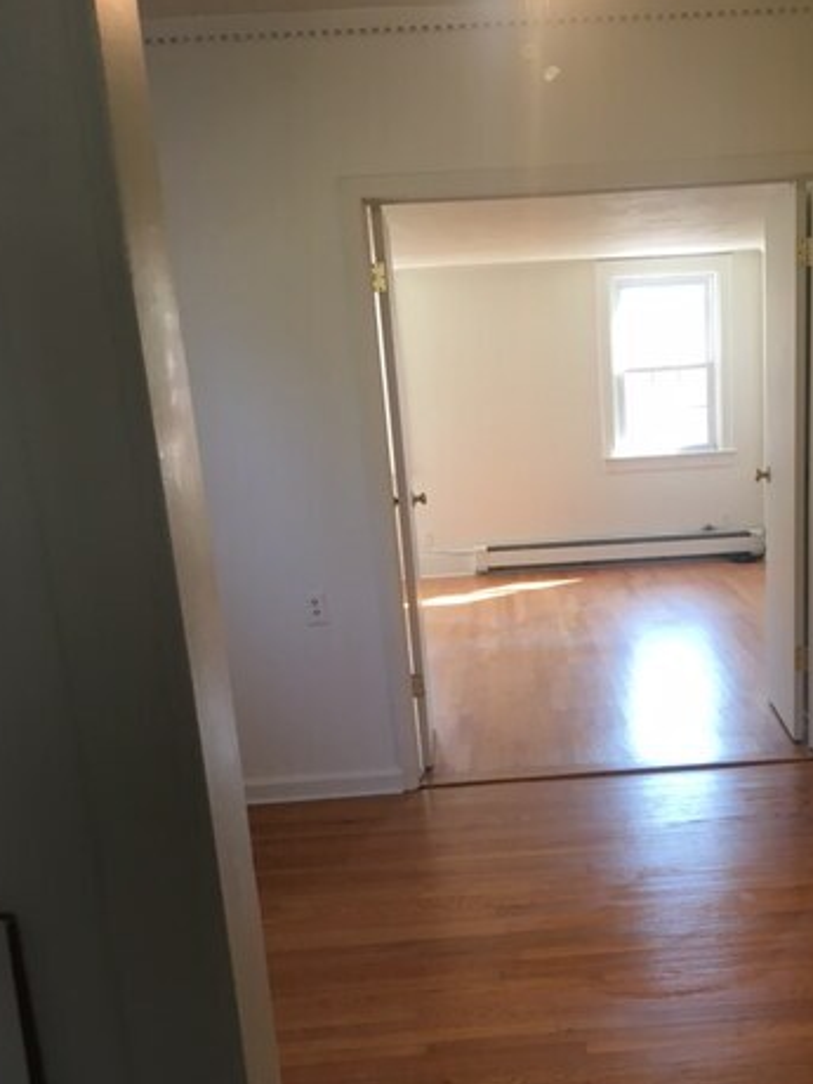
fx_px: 1315
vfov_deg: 43.7
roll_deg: +3.0
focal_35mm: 42
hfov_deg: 34.0
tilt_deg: -17.1
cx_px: 554
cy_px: 776
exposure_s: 1/30
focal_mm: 4.15
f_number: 2.2
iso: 25
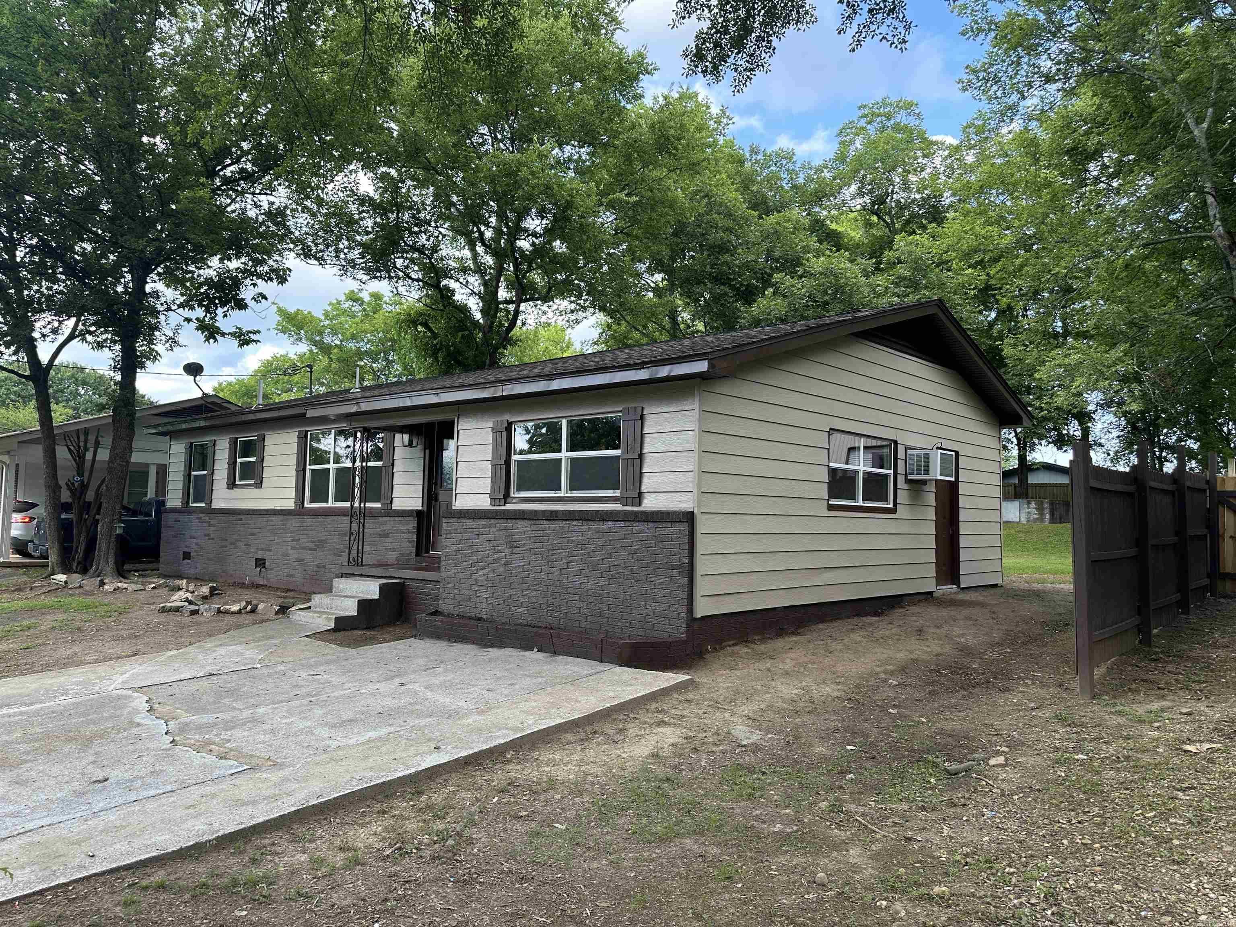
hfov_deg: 71.6
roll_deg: -1.3
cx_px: 618
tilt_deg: +3.4
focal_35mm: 24
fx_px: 857
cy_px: 464
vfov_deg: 56.8
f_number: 1.78
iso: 80
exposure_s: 1/424
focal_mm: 6.86
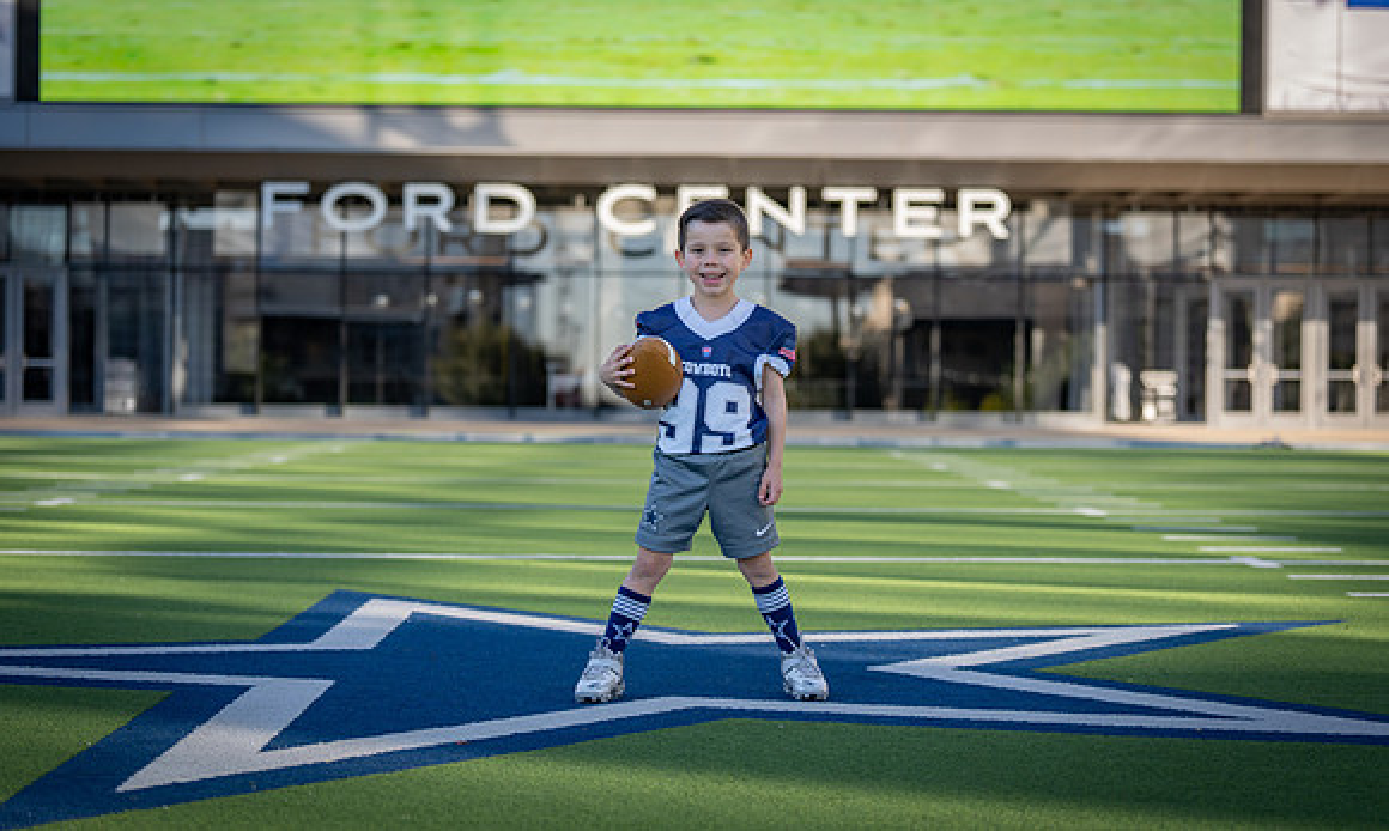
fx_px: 2708
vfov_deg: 17.4
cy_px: 460
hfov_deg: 28.8
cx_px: 695
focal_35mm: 72
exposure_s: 1/640
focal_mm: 70
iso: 100
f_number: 2.8
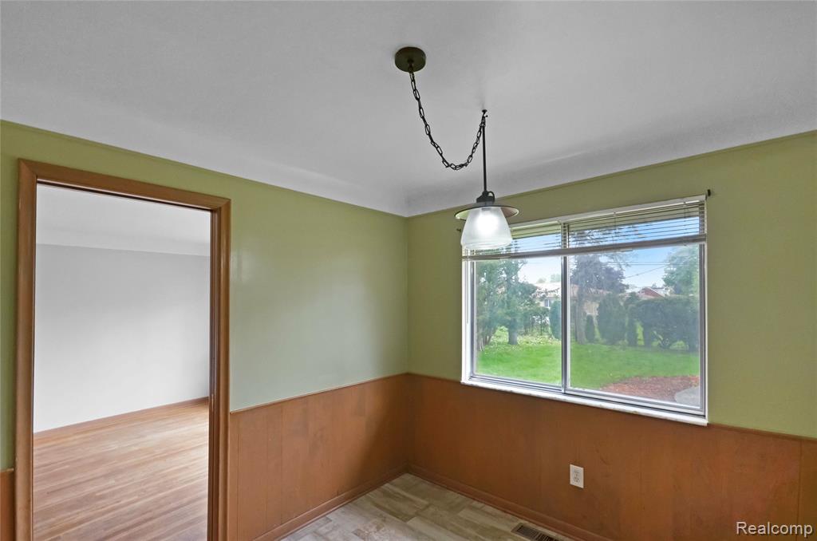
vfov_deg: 77.1
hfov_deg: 100.5
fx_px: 340
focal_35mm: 15
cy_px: 270
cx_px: 408
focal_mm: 10
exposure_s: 1/125
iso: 400
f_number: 5.6
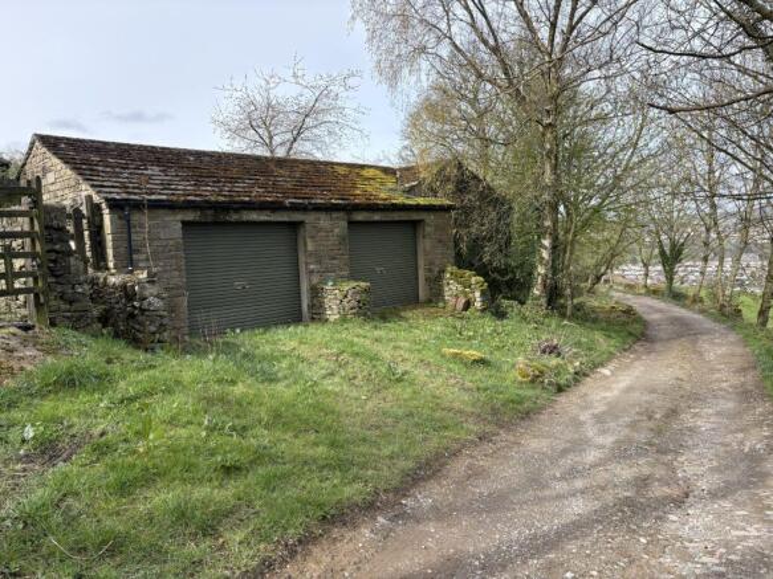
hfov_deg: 67.3
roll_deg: +3.6
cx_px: 386
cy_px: 290
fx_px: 580
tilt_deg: -4.0
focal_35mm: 26
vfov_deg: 53.0
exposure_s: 1/1626
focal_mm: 5.96
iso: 64
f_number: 1.6
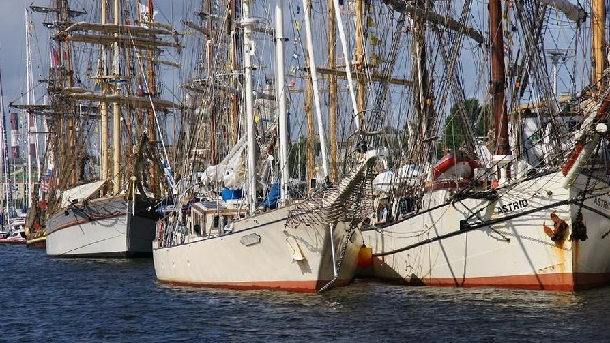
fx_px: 2176
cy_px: 154
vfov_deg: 9.0
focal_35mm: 135
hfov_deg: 16.0
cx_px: 304
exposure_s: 1/250
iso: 200
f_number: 9
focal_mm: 85
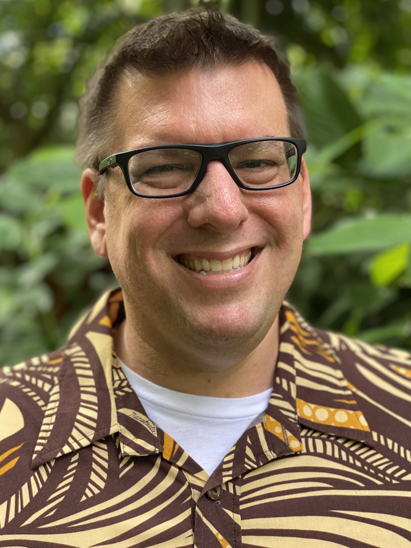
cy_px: 271
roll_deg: -2.2
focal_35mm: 53
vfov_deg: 36.2
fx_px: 839
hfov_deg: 27.5
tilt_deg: -4.3
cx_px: 206
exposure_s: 1/122
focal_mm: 6
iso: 80
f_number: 2
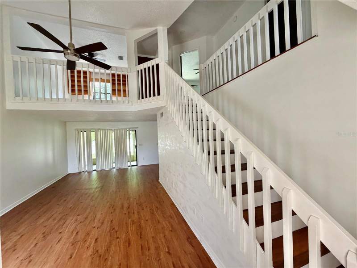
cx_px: 178
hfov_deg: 102.1
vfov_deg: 85.7
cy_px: 134
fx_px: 144
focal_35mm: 14
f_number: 2.2
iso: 320
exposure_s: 1/120
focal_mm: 2.22
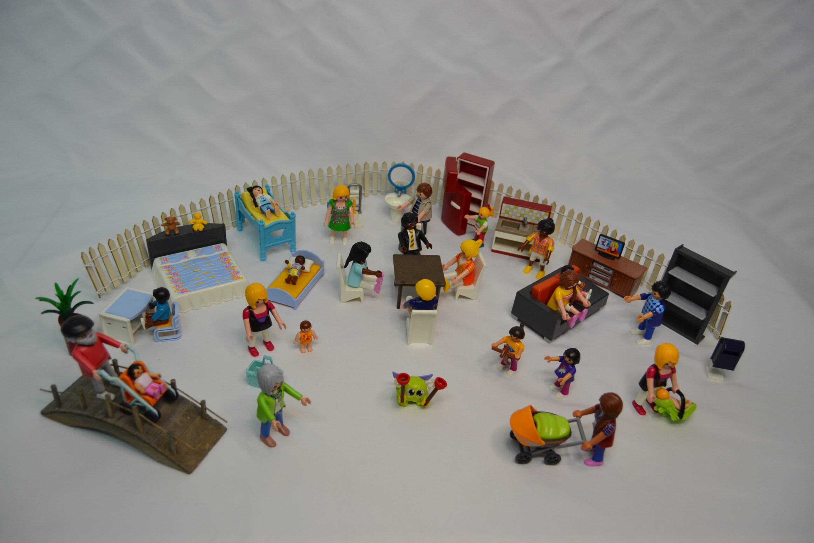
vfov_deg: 47.9
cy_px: 272
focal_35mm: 27
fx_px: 610
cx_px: 407
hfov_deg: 67.4
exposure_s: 1/80
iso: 400
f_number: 4.5
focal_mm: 18
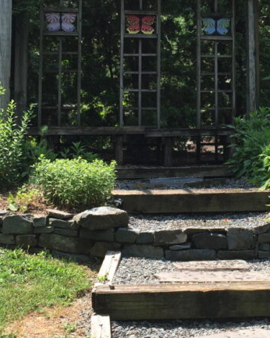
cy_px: 116
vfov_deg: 28.2
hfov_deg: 22.5
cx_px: 208
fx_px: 670
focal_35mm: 67
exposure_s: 1/706
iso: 32
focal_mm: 4.15
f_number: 2.2
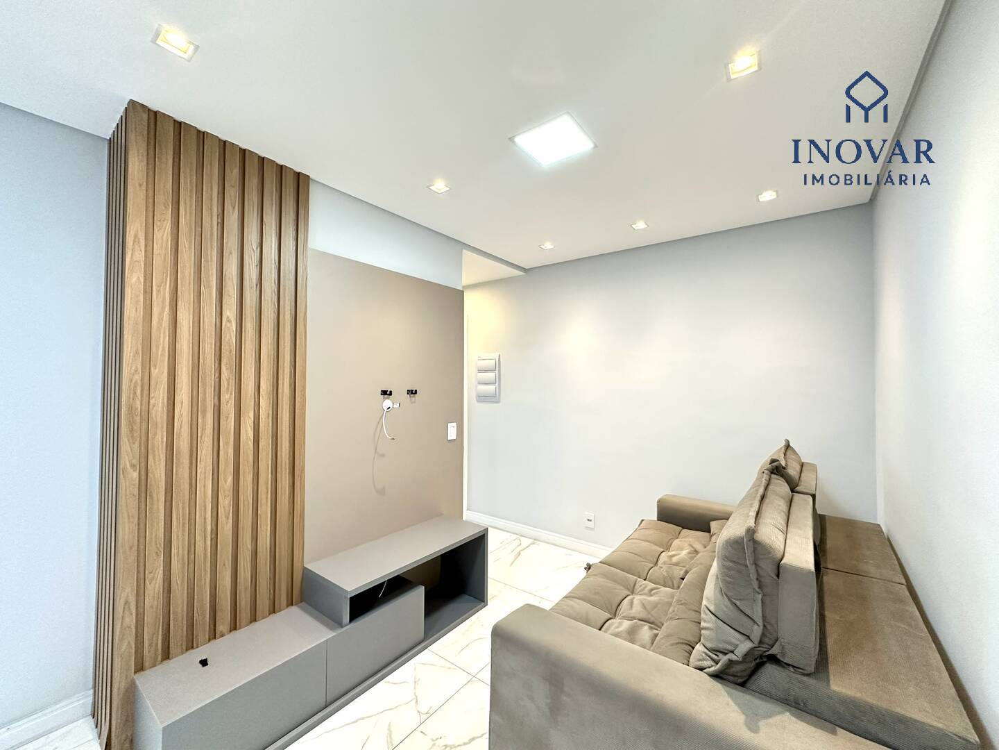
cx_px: 500
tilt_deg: +0.5
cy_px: 375
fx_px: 404
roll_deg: -0.5
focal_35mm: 14
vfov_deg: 85.7
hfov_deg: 102.1
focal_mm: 2.22
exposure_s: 1/120
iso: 250
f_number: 2.2
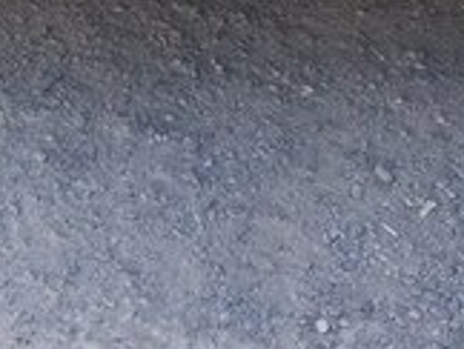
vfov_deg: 11.3
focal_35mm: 118
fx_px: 1584
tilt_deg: -20.2
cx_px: 209
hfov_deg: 16.7
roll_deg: +1.2
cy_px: -353
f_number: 2.2
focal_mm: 4.15
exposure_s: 1/182
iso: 32
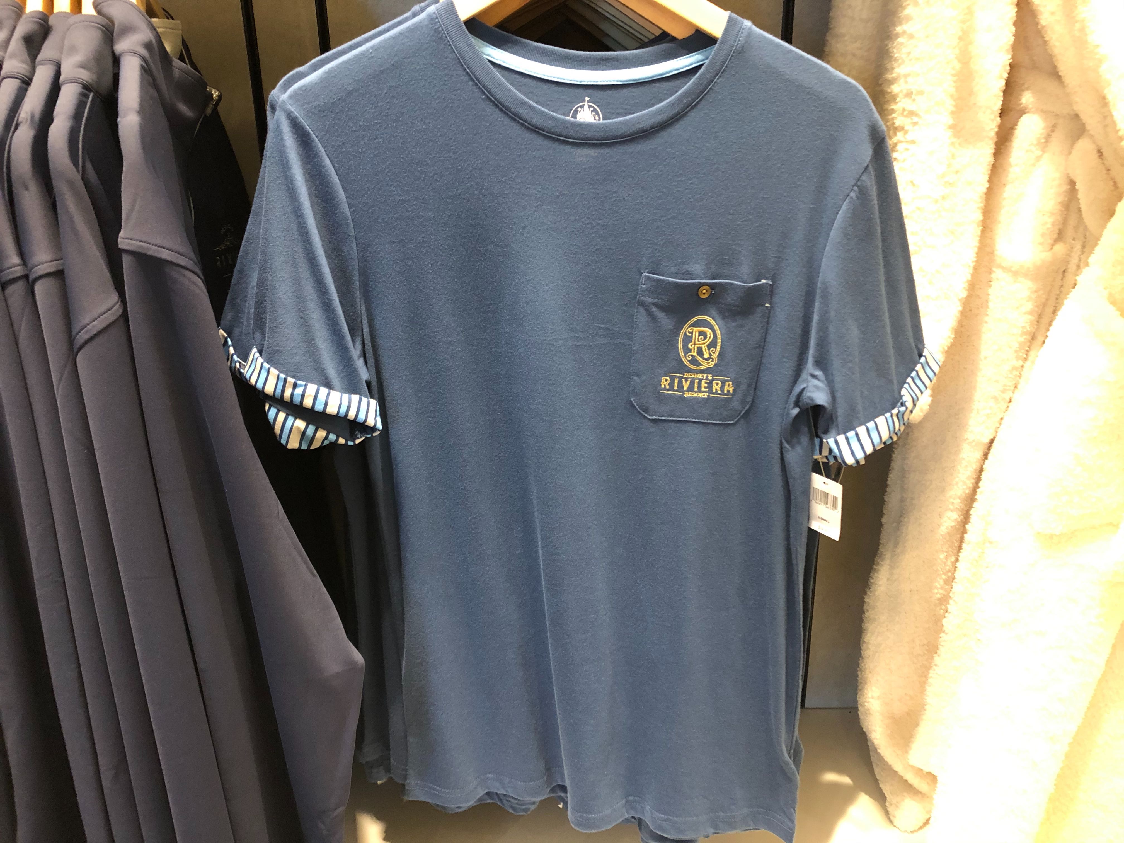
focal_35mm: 28
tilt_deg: -21.9
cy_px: 422
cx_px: 562
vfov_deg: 49.7
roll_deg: +0.0
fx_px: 909
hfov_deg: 63.4
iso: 100
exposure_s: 1/5
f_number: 1.8
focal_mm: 3.99
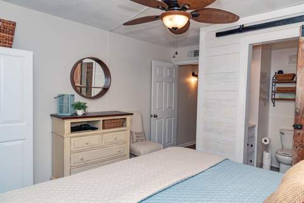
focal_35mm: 24
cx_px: 152
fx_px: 203
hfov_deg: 73.7
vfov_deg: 53.1
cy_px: 102
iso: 400
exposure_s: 1/125
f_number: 7.1
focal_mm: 24
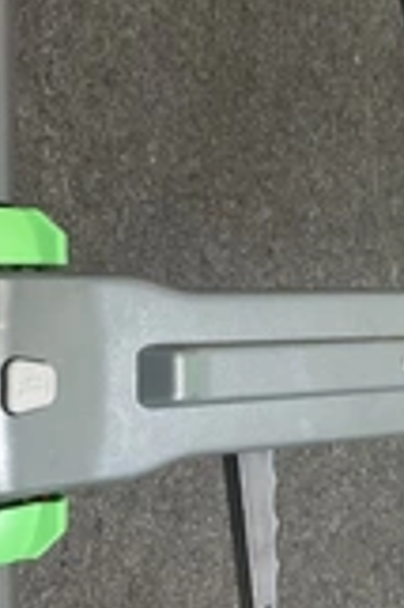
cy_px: 298
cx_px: 374
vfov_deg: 27.0
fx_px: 1265
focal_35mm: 75
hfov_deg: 17.8
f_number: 1.8
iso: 400
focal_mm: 3
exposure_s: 1/30
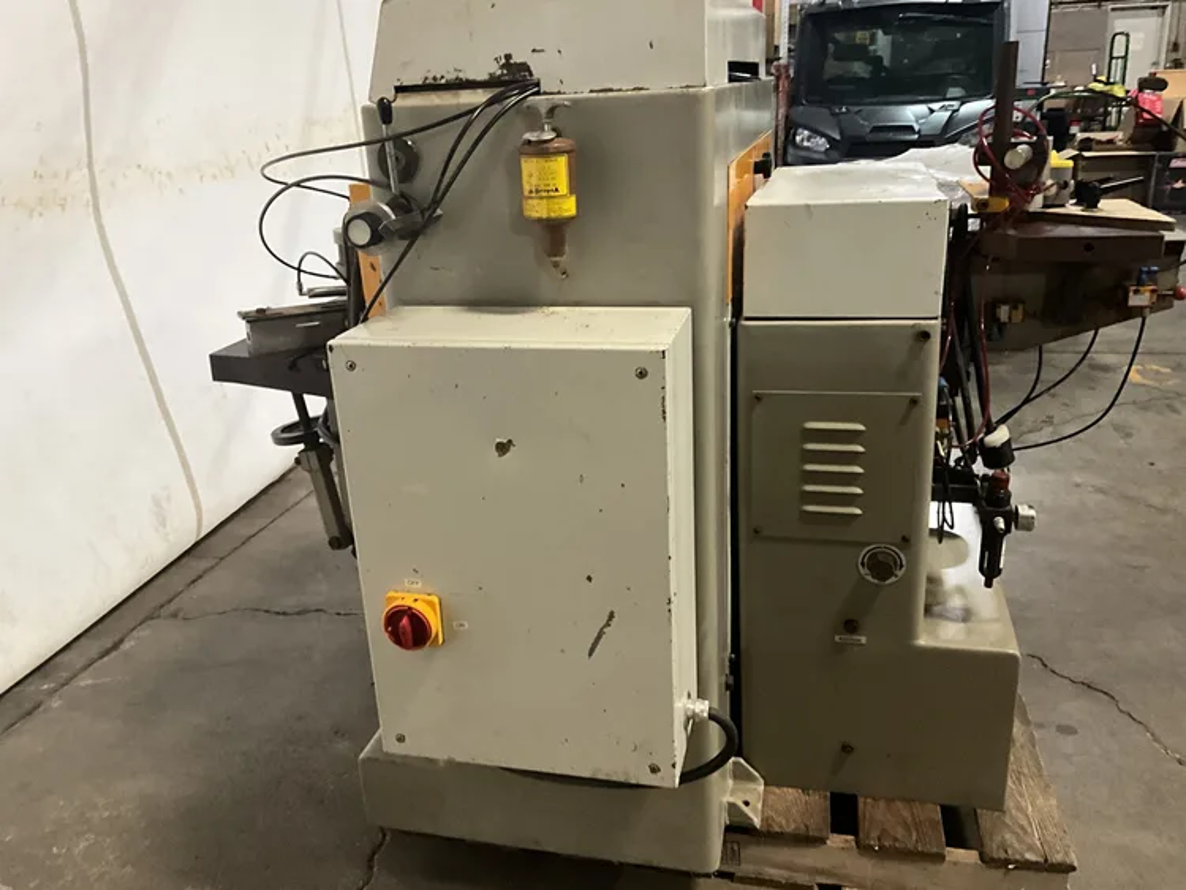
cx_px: 593
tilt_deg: -20.6
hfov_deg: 61.6
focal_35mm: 29
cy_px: 445
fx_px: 994
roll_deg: +2.5
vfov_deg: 48.3
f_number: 1.8
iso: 320
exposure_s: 1/40
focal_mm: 3
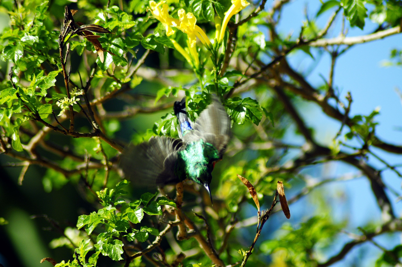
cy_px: 134
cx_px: 201
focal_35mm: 450
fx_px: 5019
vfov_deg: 3.0
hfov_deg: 4.6
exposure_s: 1/1250
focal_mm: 300
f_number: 5.6
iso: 400
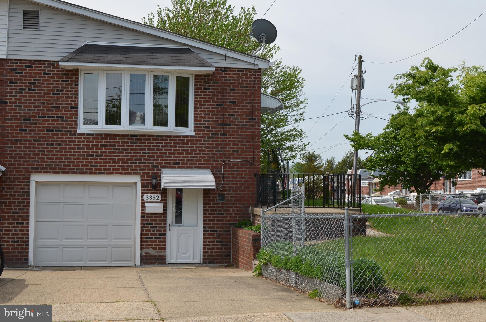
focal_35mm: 52
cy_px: 161
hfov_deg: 37.9
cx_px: 243
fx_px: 707
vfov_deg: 25.6
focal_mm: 35
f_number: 9
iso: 100
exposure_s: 1/200
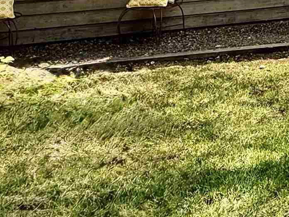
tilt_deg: +7.3
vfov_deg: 19.5
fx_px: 517
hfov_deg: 23.1
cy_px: -136
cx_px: 466
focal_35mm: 62
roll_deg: +2.7
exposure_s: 1/379
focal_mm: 2.22
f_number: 2.2
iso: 64
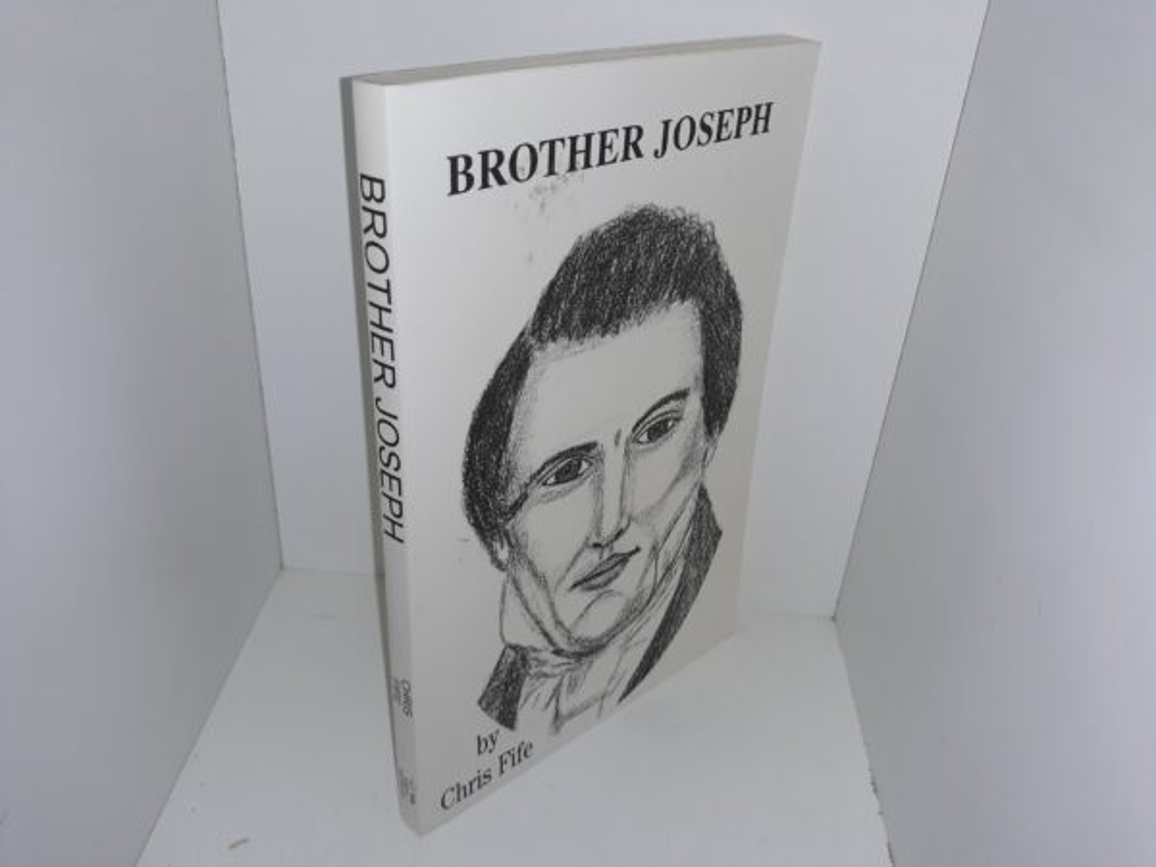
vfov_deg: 49.7
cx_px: 578
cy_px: 434
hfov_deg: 63.4
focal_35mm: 28
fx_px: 935
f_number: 1.7
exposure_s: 1/223
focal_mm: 3.7
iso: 40
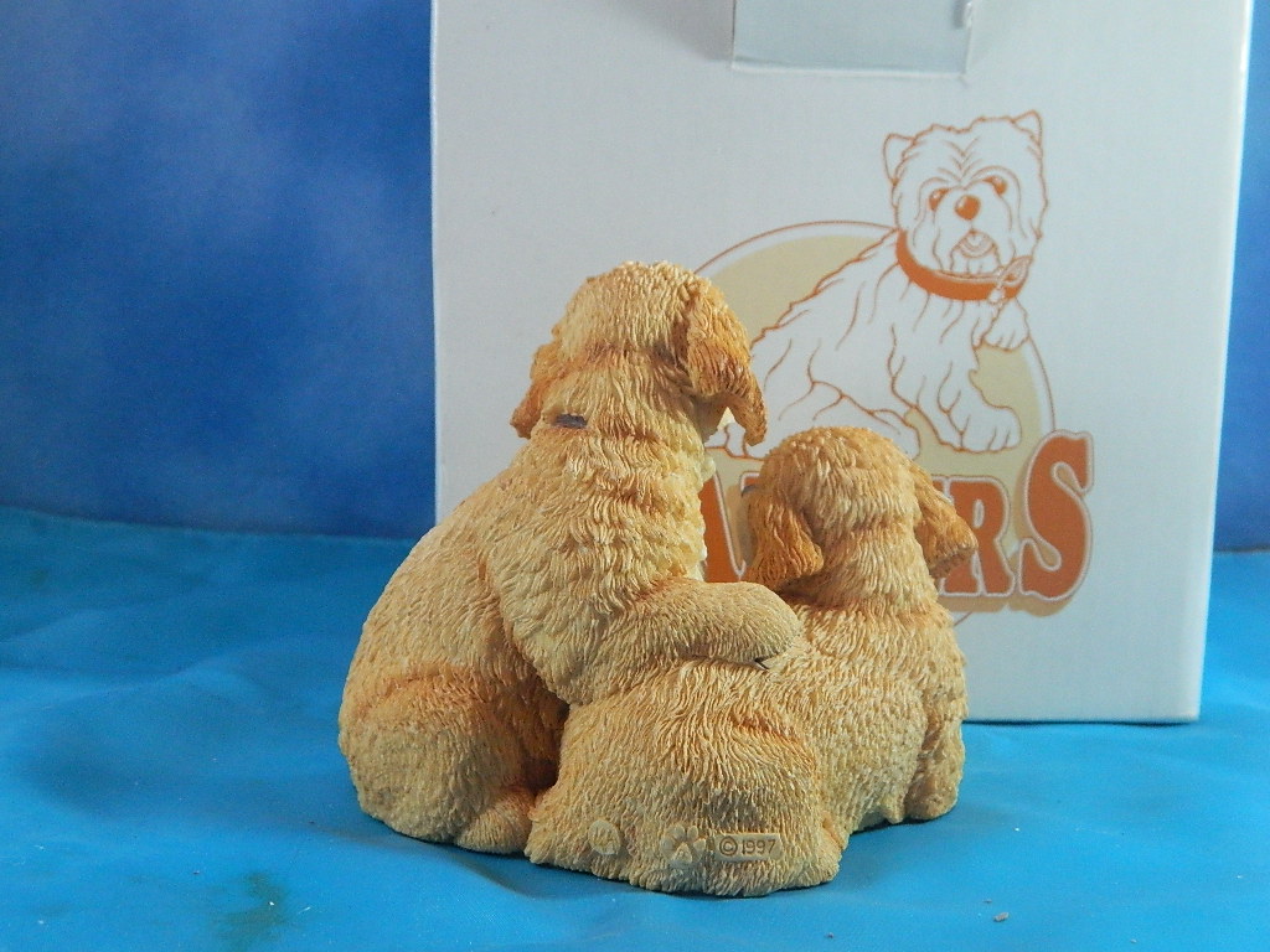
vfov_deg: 35.1
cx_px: 635
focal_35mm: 41
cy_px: 476
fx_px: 1504
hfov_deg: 45.8
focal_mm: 7.3
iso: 400
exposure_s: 1/50
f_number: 3.5
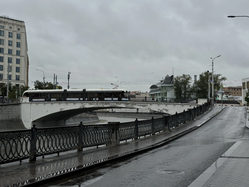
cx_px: 124
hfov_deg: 39.7
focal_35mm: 48
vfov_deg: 30.3
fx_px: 345
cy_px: 94
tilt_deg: +4.1
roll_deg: -0.8
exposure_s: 1/5376
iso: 64
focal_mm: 6.76
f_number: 1.78
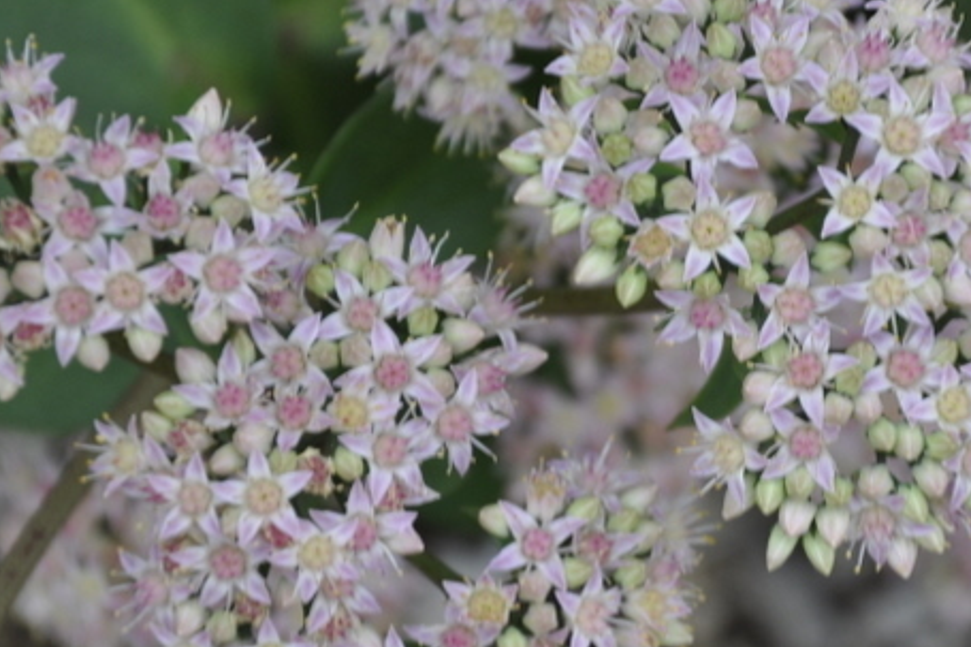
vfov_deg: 5.0
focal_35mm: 277
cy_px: 337
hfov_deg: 7.4
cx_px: 768
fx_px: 7465
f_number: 5.6
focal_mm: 105
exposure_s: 1/125
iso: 400
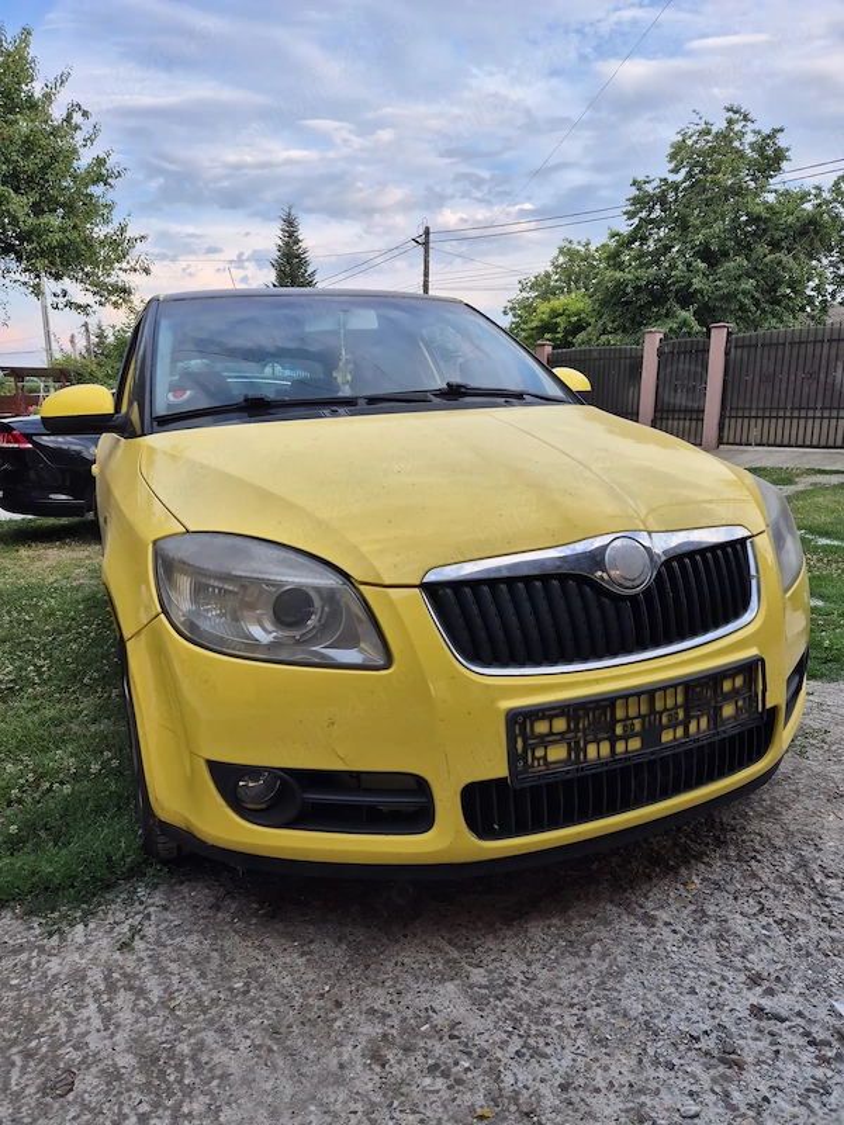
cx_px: 422
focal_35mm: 23
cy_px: 562
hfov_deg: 58.9
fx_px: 748
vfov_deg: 73.9
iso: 25
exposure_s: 1/351
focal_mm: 5.4
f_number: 1.8
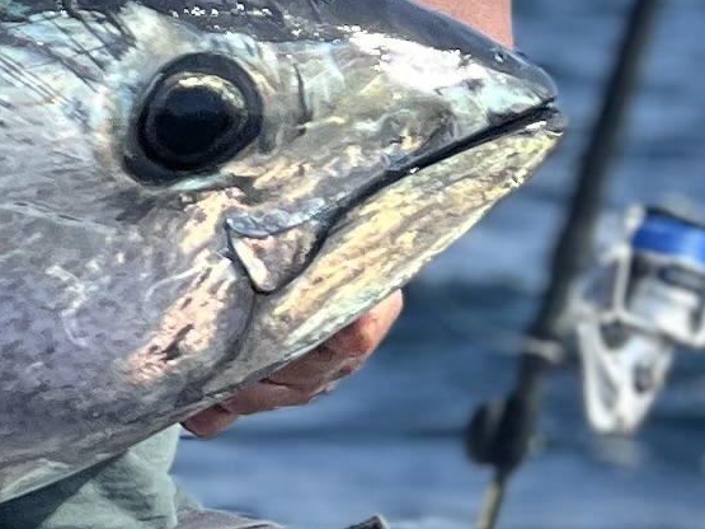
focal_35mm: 189
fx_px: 3848
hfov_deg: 8.7
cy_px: 65
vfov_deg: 7.8
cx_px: -1368
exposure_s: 1/3356
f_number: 1.5
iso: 50
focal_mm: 5.7
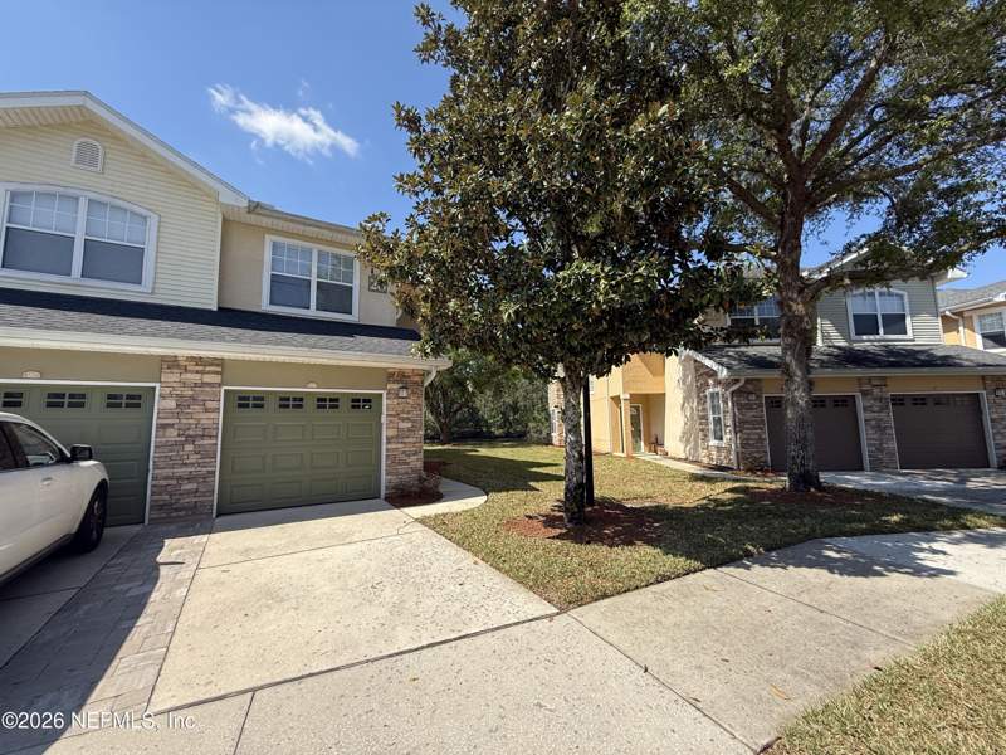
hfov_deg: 102.1
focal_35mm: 14
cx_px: 503
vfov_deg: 85.7
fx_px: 407
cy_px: 378
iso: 50
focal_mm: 2.22
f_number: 2.2
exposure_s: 1/914
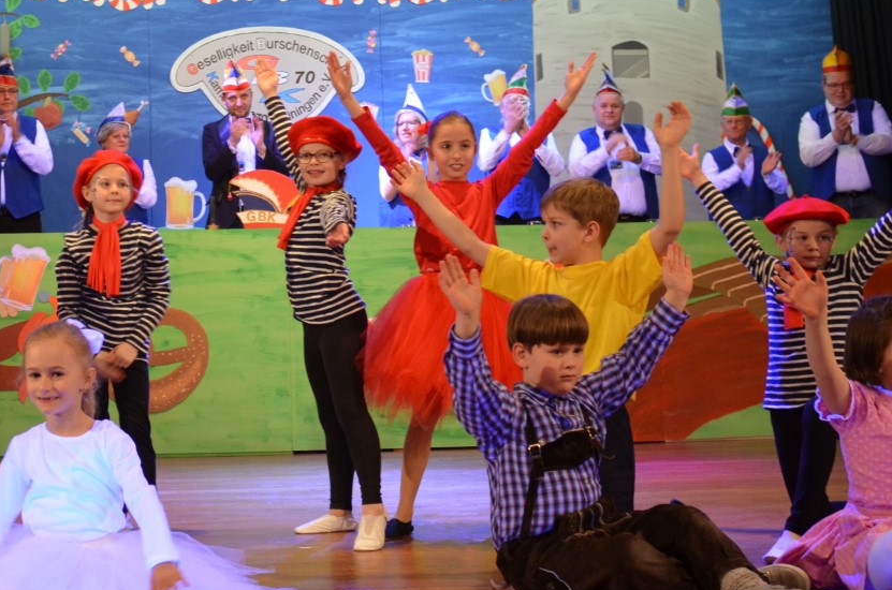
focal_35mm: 53
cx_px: 153
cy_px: 264
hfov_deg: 36.1
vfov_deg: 25.4
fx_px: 1310
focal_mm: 18
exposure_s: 1/30
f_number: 3.5
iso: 800
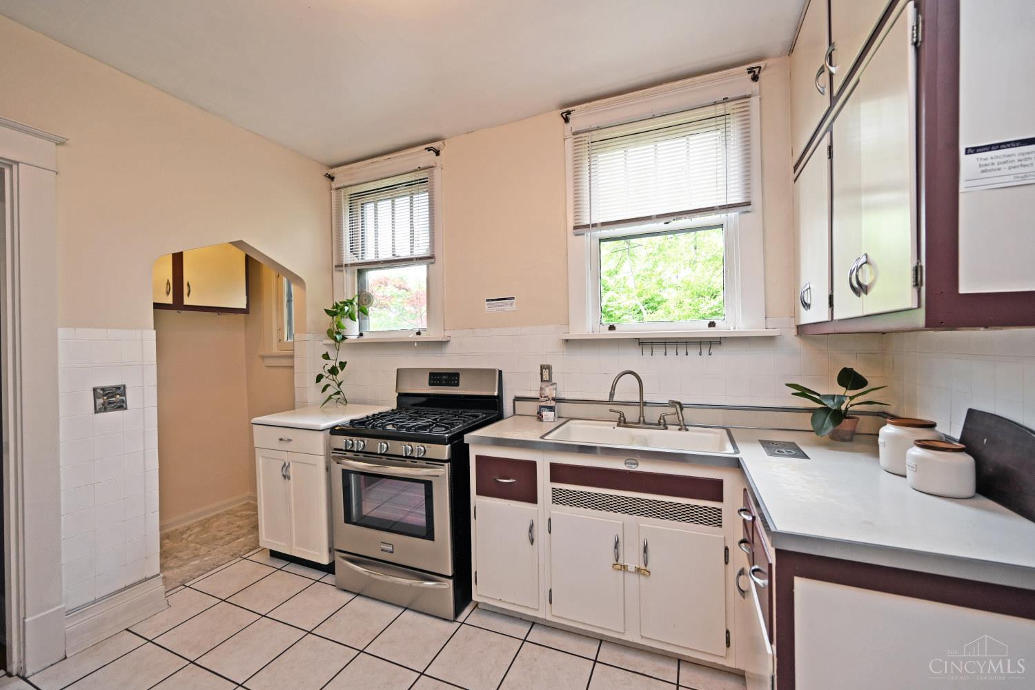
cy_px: 345
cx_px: 518
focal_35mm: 14
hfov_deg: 104.3
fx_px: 402
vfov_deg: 81.2
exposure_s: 1/60
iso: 280
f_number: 4
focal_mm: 14
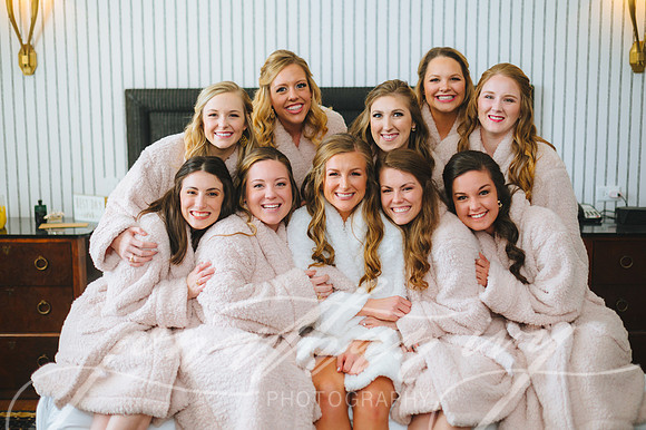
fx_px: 906
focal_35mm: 51
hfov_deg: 39.3
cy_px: 215
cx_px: 323
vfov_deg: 26.7
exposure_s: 1/800
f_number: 2
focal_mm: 50
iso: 1000
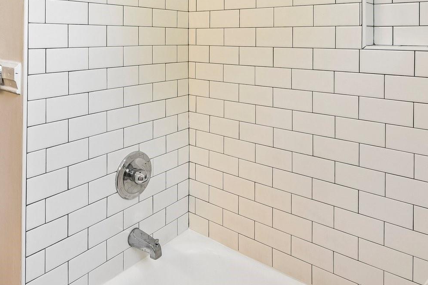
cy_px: 34
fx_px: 345
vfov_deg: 41.7
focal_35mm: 29
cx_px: 192
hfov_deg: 63.5
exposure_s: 1/25
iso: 200
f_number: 8
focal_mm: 14
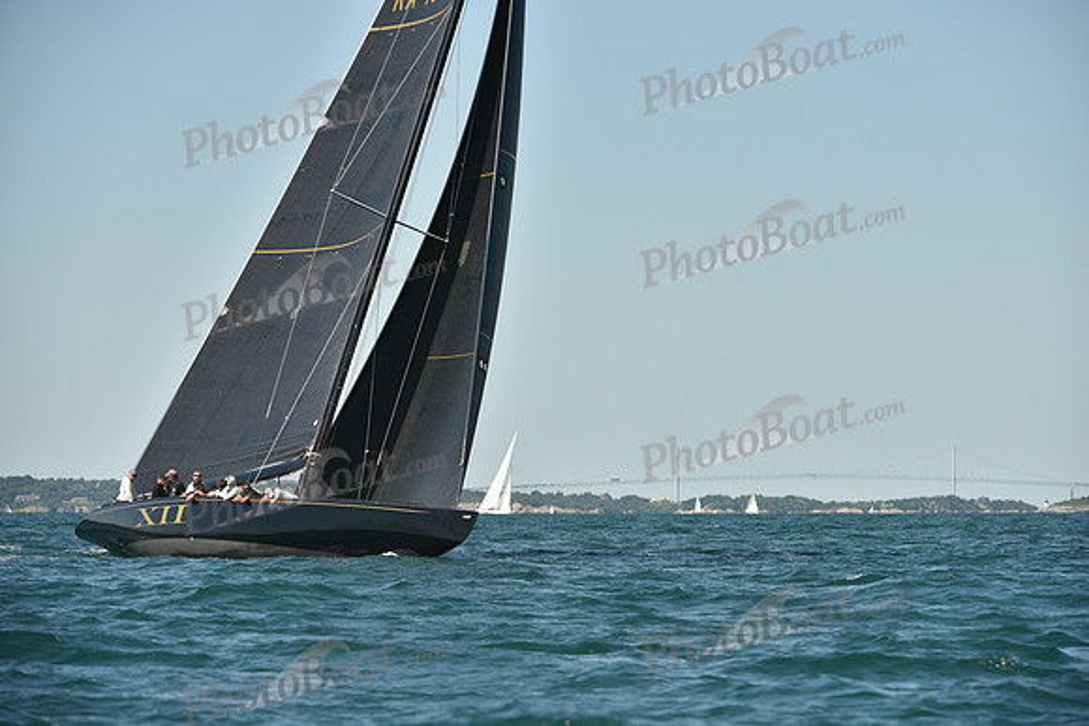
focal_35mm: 210
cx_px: 544
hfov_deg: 9.8
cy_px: 363
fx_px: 6354
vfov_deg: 6.5
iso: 250
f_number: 6.3
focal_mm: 210
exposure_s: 1/1250
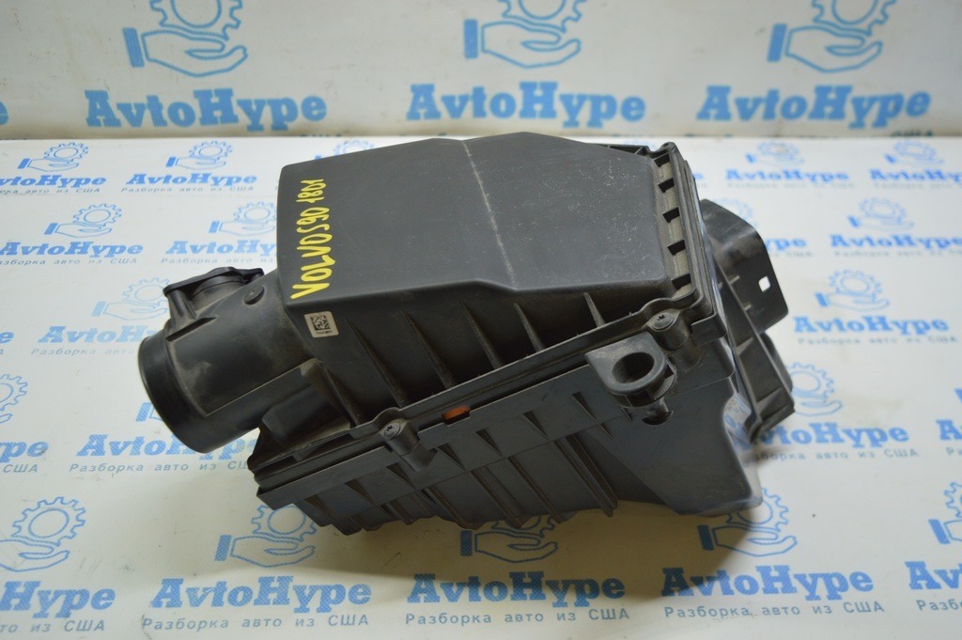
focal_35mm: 36
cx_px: 481
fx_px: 961
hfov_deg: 53.2
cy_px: 320
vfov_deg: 36.8
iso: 400
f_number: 4
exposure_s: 1/40
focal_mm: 24
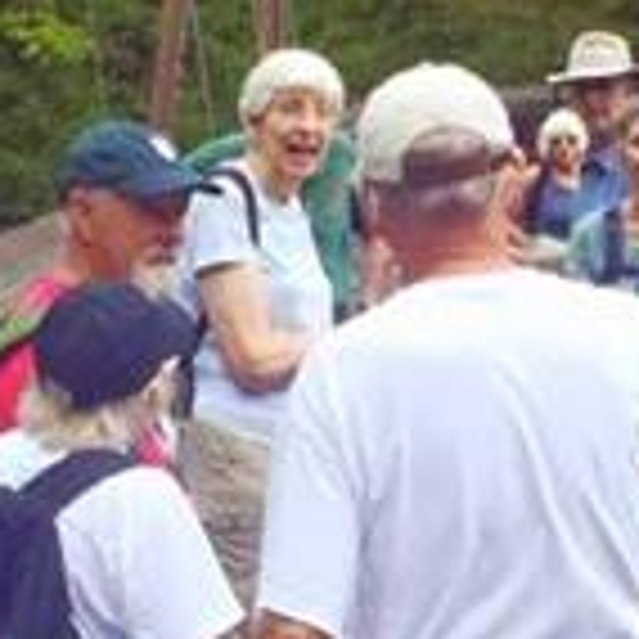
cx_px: 326
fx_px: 2423
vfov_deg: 14.9
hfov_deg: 15.0
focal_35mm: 116
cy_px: 578
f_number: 10
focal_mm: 5
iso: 400
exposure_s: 1/40
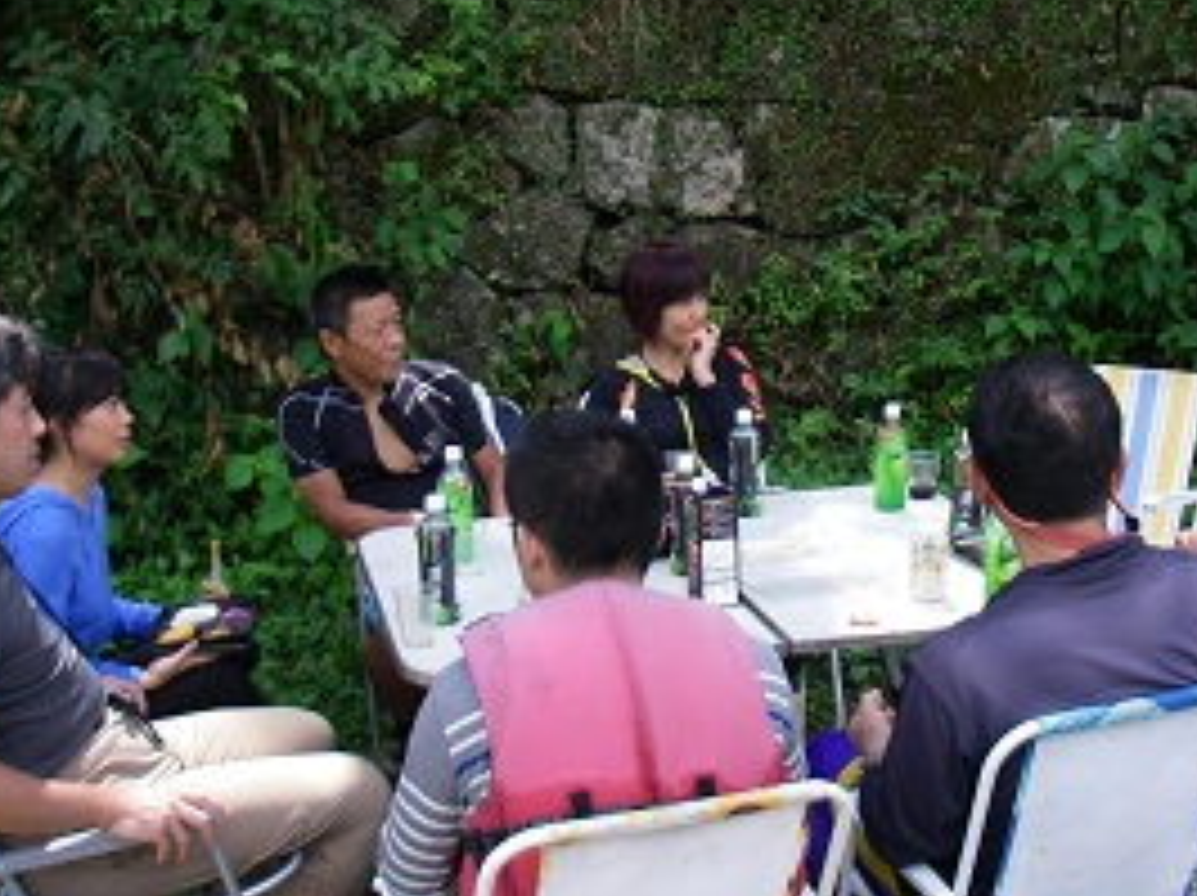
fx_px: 1727
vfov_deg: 29.0
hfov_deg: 38.1
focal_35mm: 50
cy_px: 374
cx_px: 720
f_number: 3.3
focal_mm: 6.3
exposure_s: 1/200
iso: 64
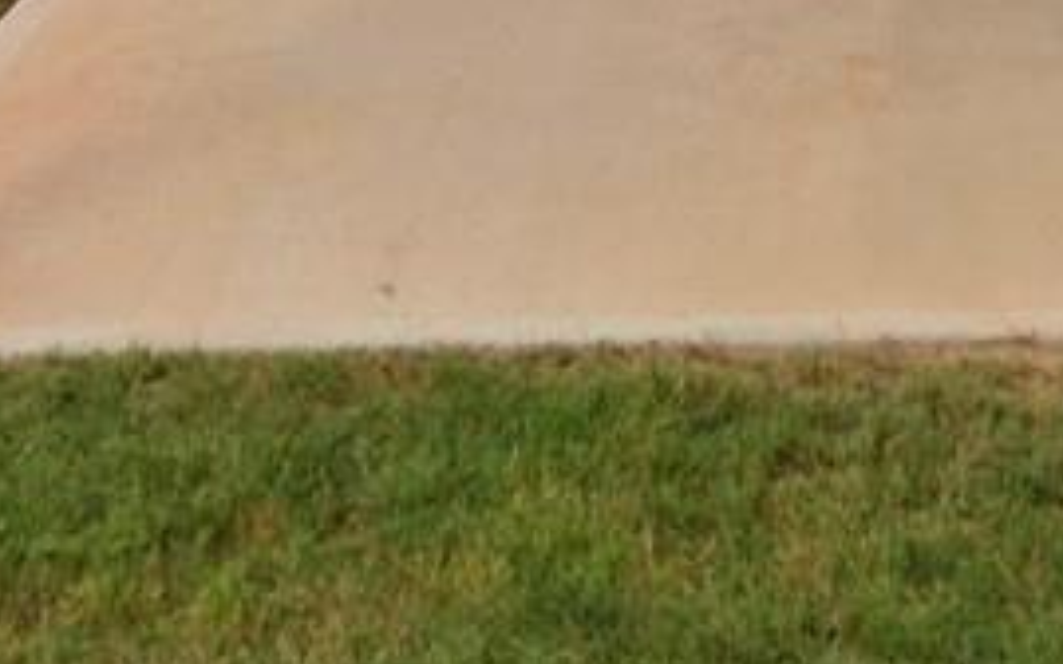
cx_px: 842
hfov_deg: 17.7
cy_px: -830
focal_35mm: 117
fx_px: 3389
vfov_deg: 10.0
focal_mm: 5.11
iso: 100
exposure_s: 1/400
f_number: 3
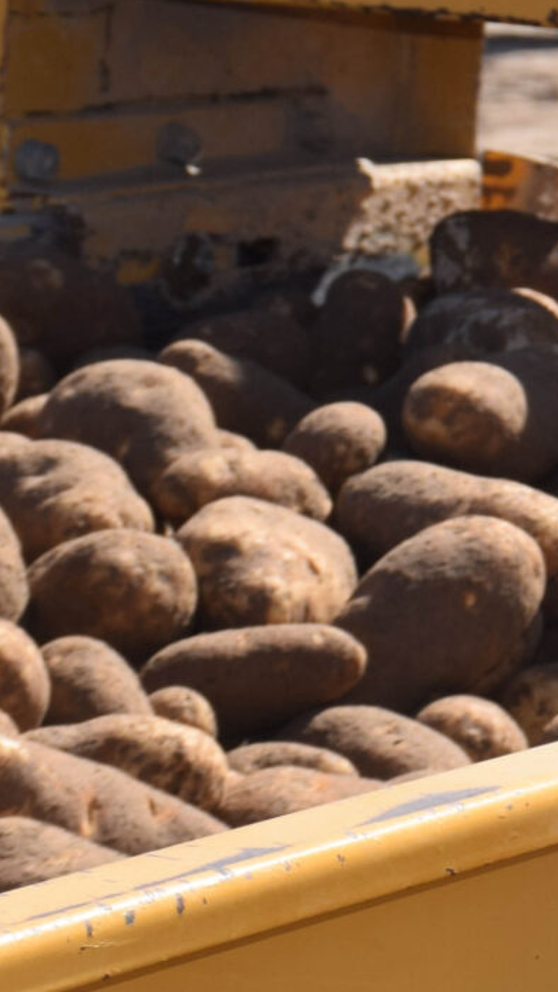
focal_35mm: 277
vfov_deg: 7.7
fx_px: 7287
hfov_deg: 4.3
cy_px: -170
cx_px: 1411
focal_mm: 48
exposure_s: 1/200
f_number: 10
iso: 100
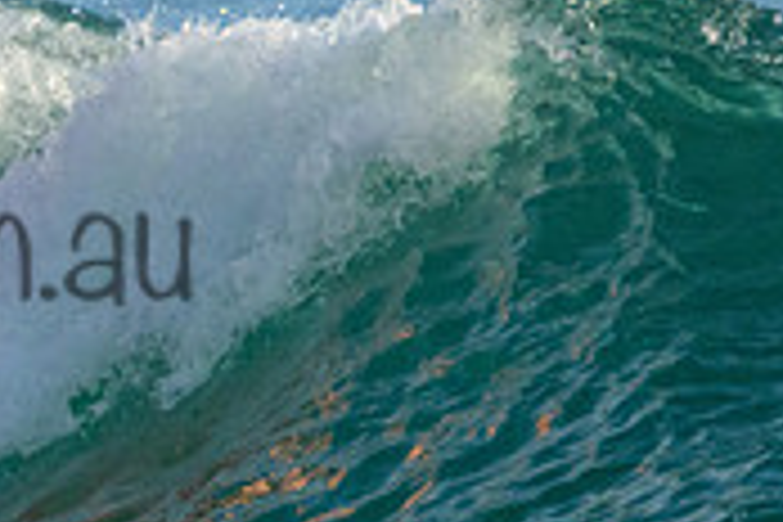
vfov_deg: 0.4
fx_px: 78729
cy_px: 182
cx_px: -752
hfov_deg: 0.6
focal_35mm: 3620
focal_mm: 800
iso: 2500
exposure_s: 1/2000
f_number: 11
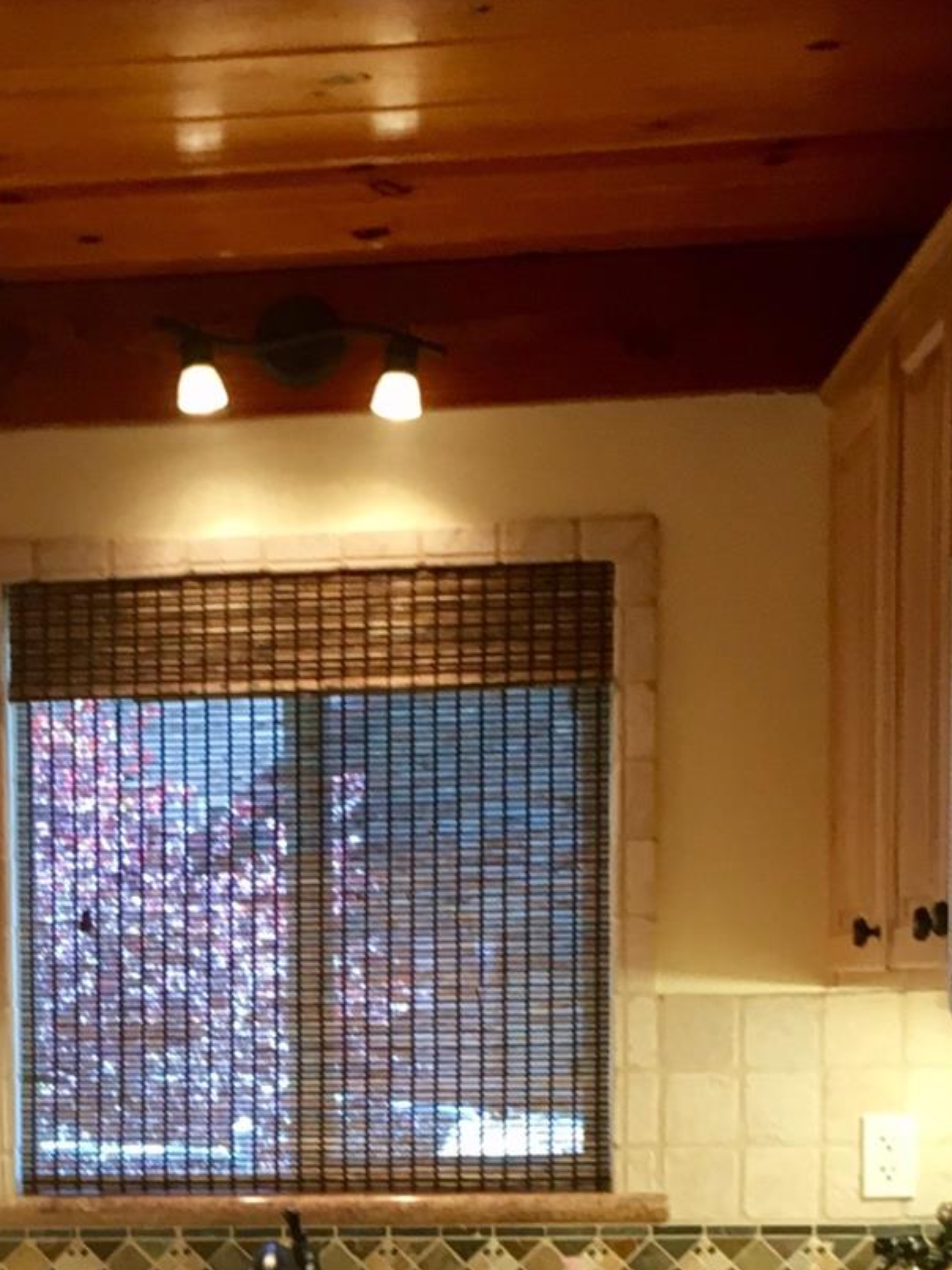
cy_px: 1212
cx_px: 110
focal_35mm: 72
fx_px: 2642
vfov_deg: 25.9
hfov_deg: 20.1
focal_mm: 4.15
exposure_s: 1/30
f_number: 2.2
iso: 80
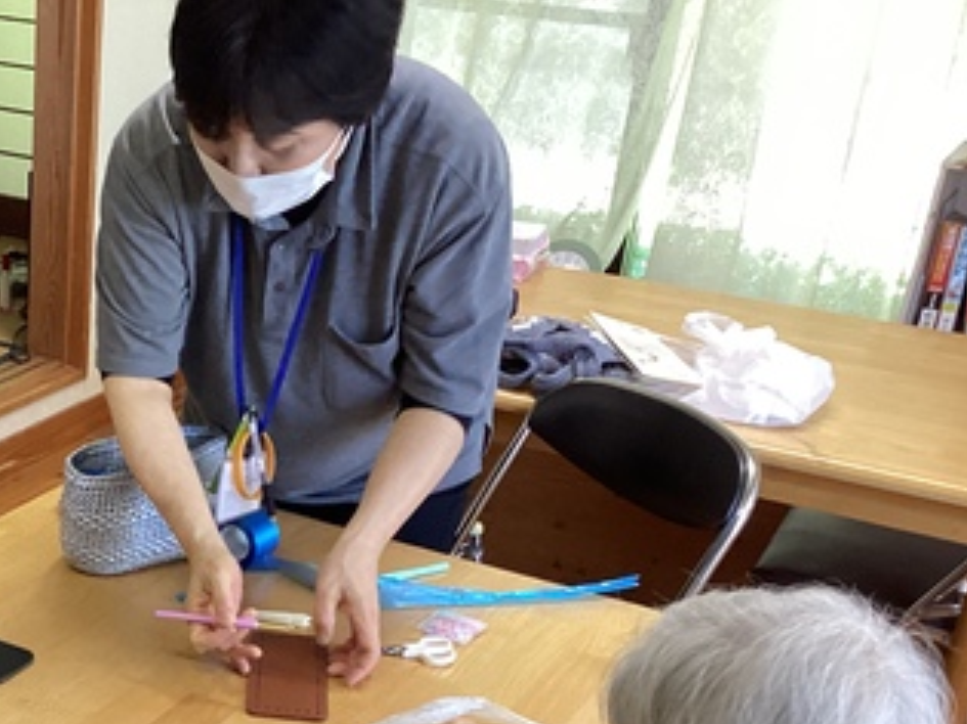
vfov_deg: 23.9
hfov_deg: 30.9
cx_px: 52
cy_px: 687
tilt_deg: -31.0
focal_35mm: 59
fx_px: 1648
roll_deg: -2.3
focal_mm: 3.3
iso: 250
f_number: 2.4
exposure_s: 1/60
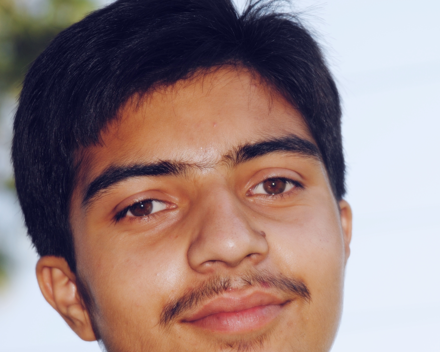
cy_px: 234
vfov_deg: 6.6
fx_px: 3071
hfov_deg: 8.2
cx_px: 333
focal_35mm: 236
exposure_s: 1/200
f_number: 7.1
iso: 100
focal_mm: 95
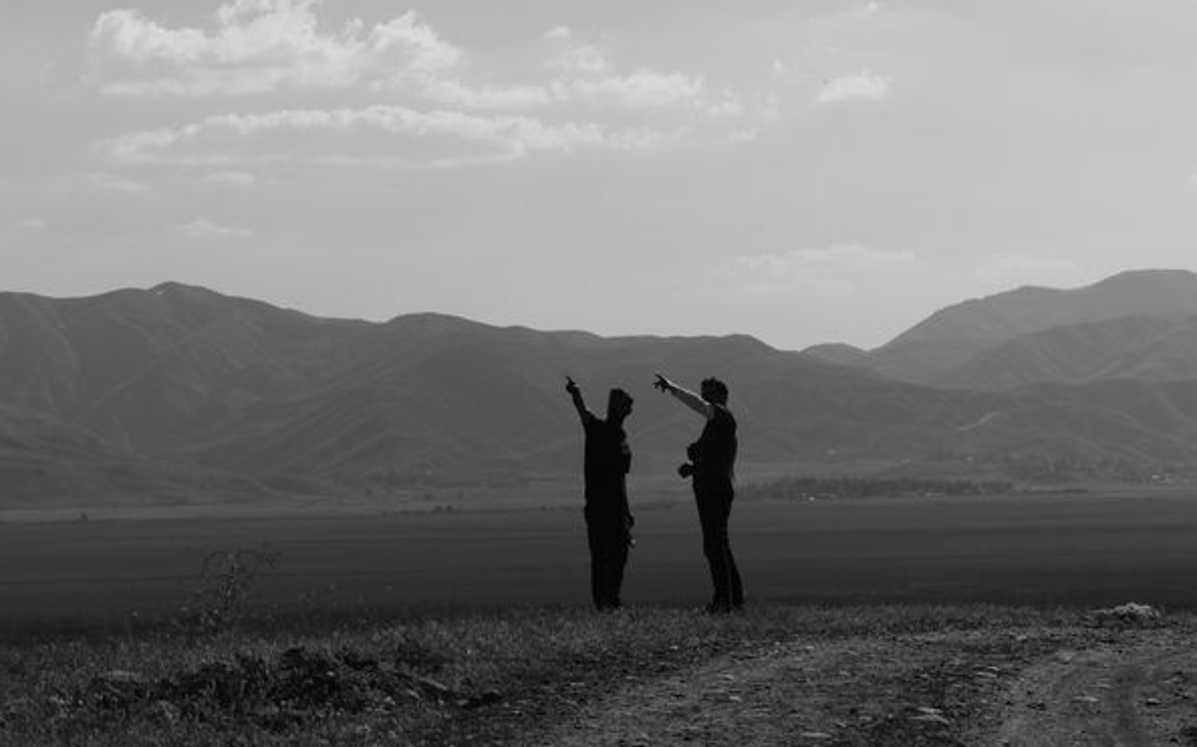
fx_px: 3359
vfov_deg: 12.7
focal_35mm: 103
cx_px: 605
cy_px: 494
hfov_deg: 20.2
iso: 640
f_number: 10
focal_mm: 50
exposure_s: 1/3500
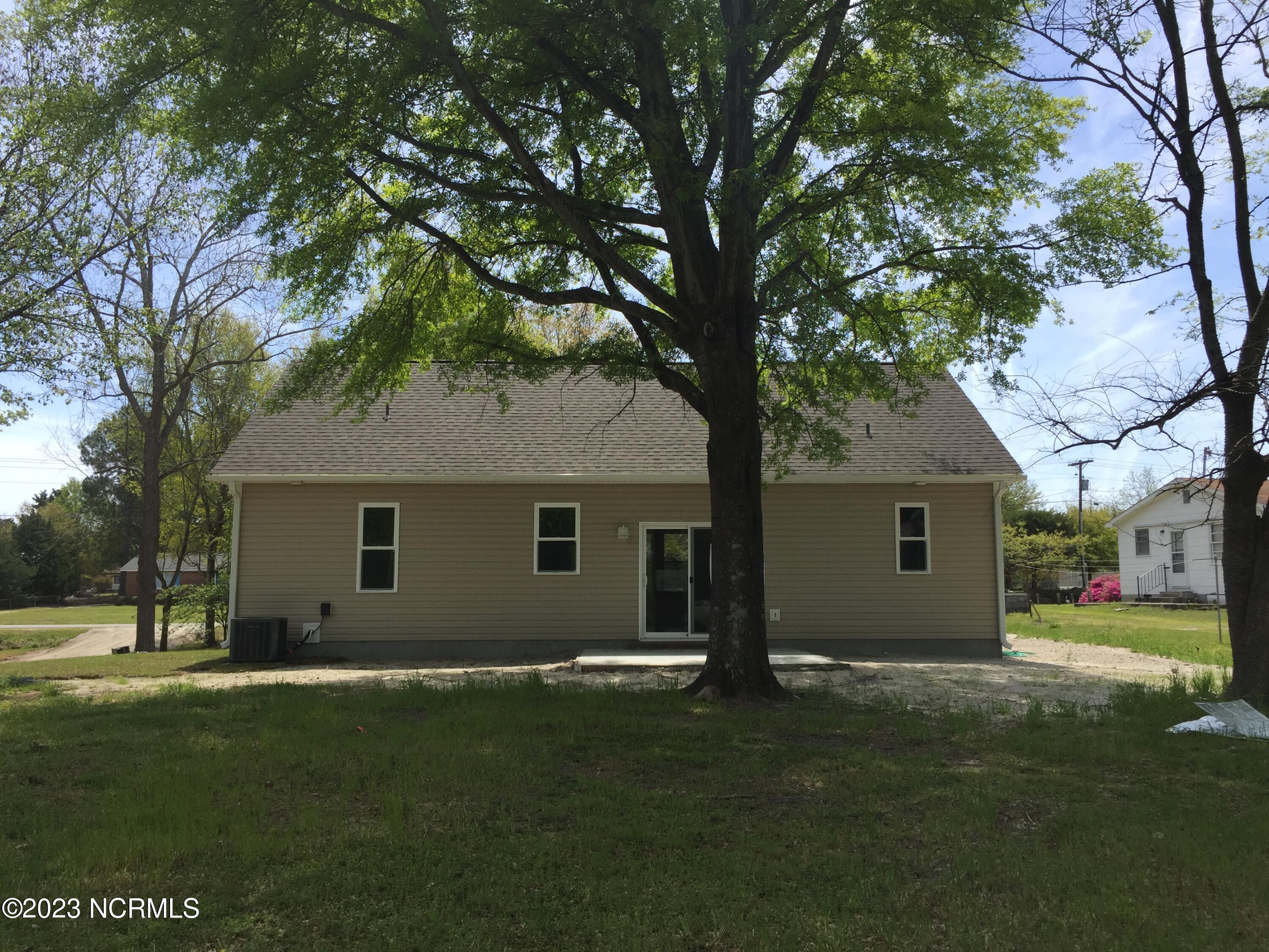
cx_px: 634
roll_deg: -0.6
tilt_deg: +4.7
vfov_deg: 48.2
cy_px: 476
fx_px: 1063
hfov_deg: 61.7
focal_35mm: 29
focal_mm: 4.15
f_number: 2.2
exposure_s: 1/1236
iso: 32
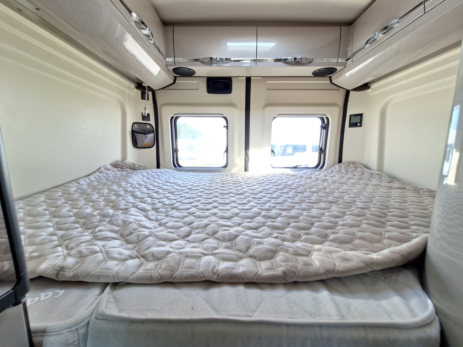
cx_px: 232
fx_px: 174
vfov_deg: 89.9
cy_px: 174
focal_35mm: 13
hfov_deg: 106.2
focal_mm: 1.74
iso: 100
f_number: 2.2
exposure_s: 1/40
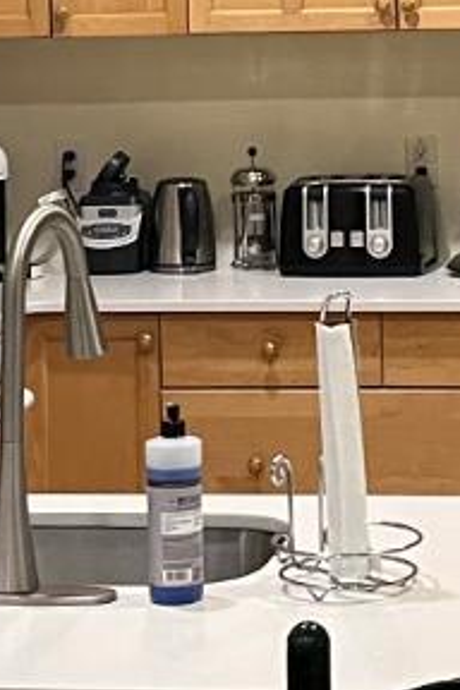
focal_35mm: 141
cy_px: -167
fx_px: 2702
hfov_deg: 9.7
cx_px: 302
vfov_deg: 14.1
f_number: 1.6
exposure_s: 1/60
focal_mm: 5.1
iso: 250
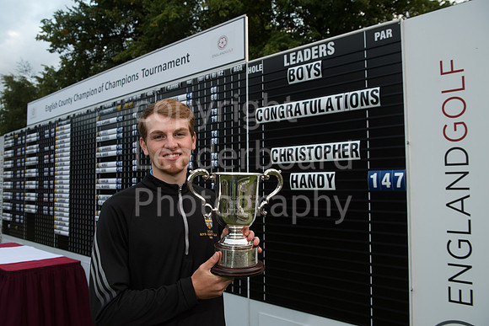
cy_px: 163
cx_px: 244
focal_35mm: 27
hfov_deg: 67.4
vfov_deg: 48.0
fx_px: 367
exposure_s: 1/160
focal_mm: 27
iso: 1000
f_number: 5
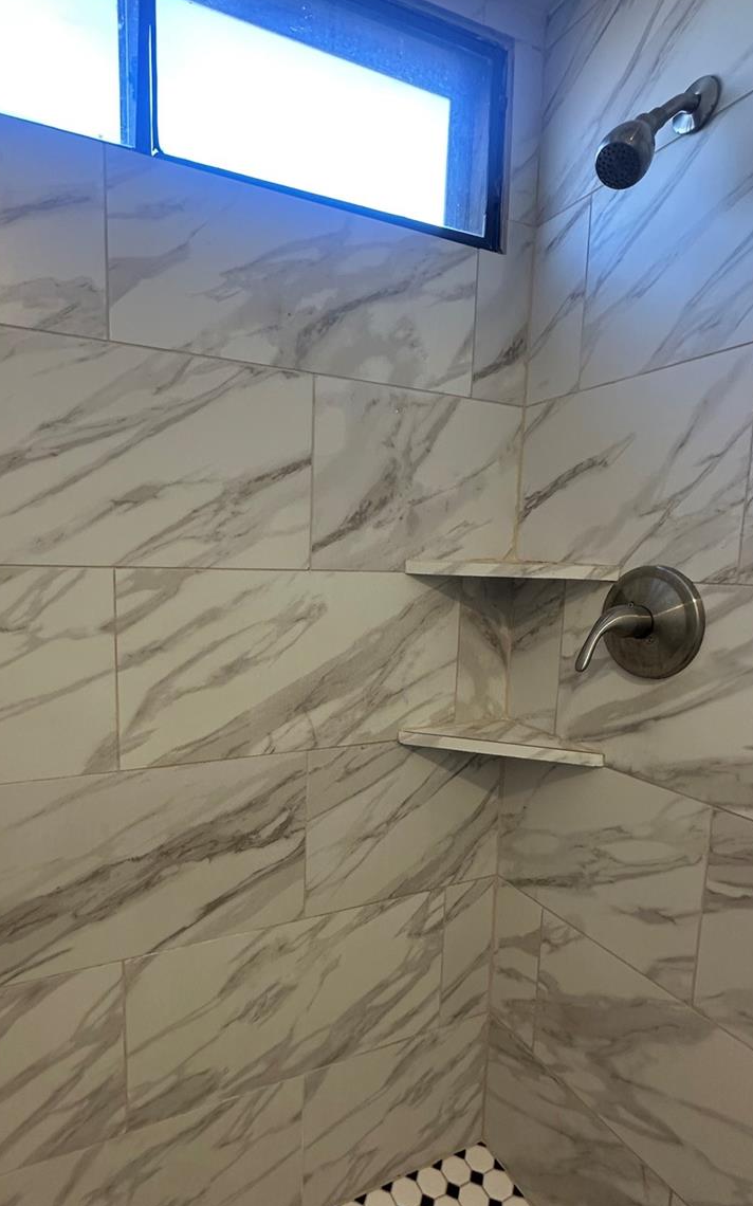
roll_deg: -2.3
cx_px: 329
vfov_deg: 84.9
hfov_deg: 59.4
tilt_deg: -7.9
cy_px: 652
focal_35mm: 20
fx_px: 657
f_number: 2.2
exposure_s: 1/120
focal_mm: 2.22
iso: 250
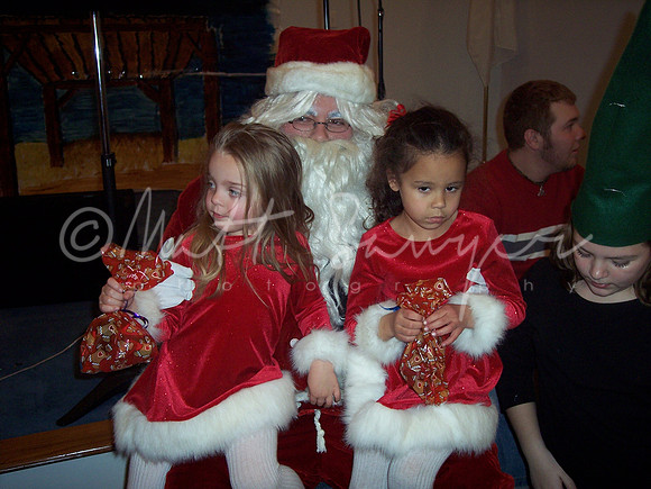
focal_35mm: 39
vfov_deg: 36.8
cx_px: 326
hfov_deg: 47.9
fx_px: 733
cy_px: 244
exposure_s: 1/60
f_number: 2.8
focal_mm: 8
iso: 140
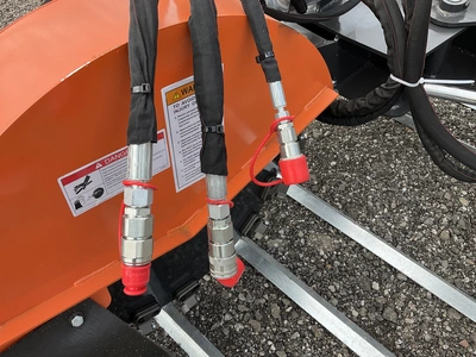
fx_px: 399
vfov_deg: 48.2
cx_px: 238
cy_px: 178
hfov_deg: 61.7
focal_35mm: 29
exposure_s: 1/378
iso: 25
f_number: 1.8
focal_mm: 3
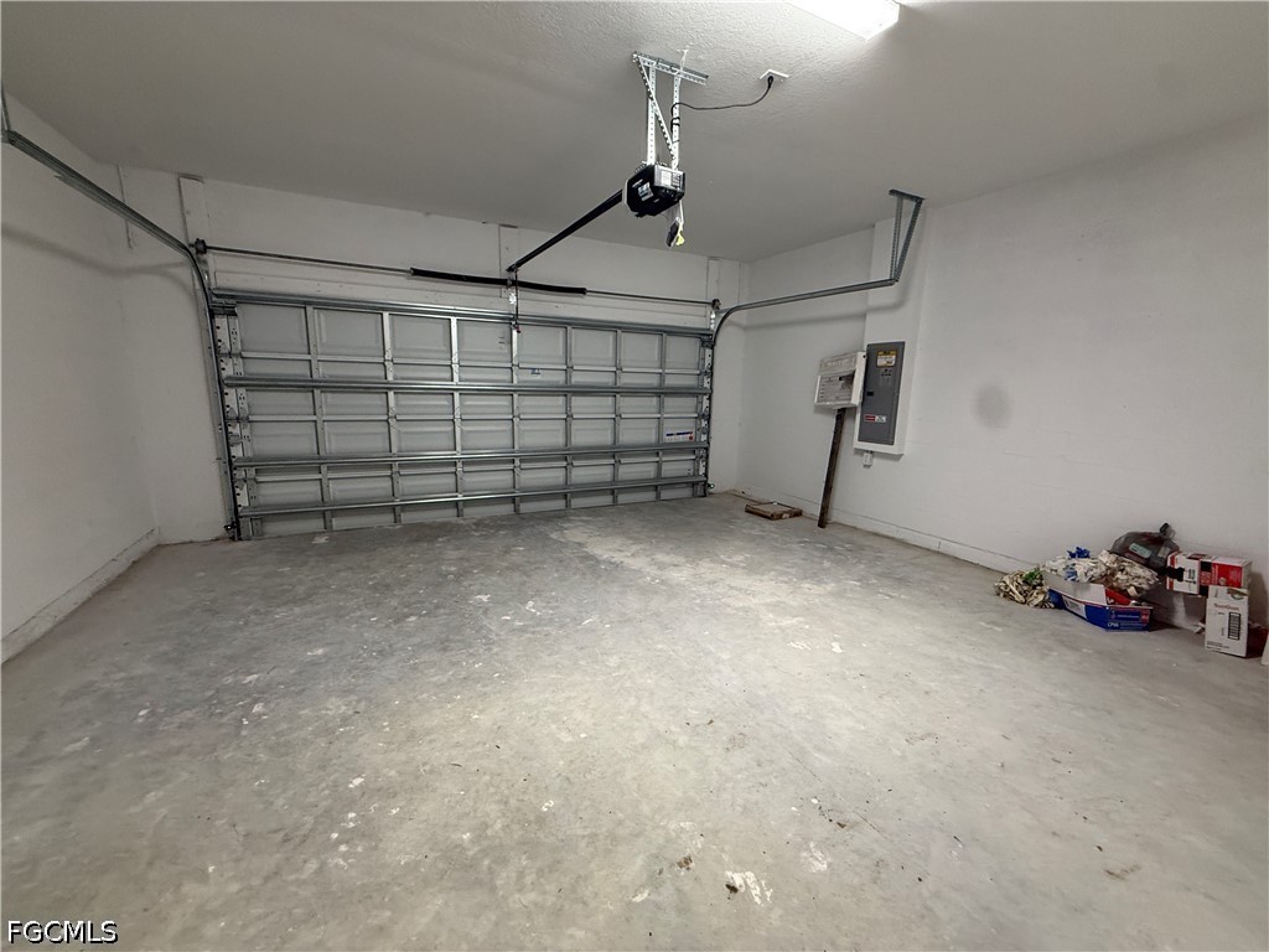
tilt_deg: -11.1
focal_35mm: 14
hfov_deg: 102.1
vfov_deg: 85.7
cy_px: 476
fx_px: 513
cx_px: 634
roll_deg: -1.0
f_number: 2.2
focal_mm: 2.22
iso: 250
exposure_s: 1/60
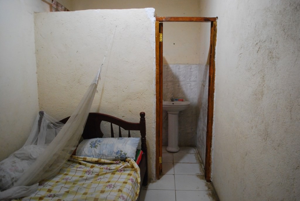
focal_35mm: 27
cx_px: 150
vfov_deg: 48.1
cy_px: 100
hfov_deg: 67.3
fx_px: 225
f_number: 3.5
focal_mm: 18
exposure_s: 1/30
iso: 1100
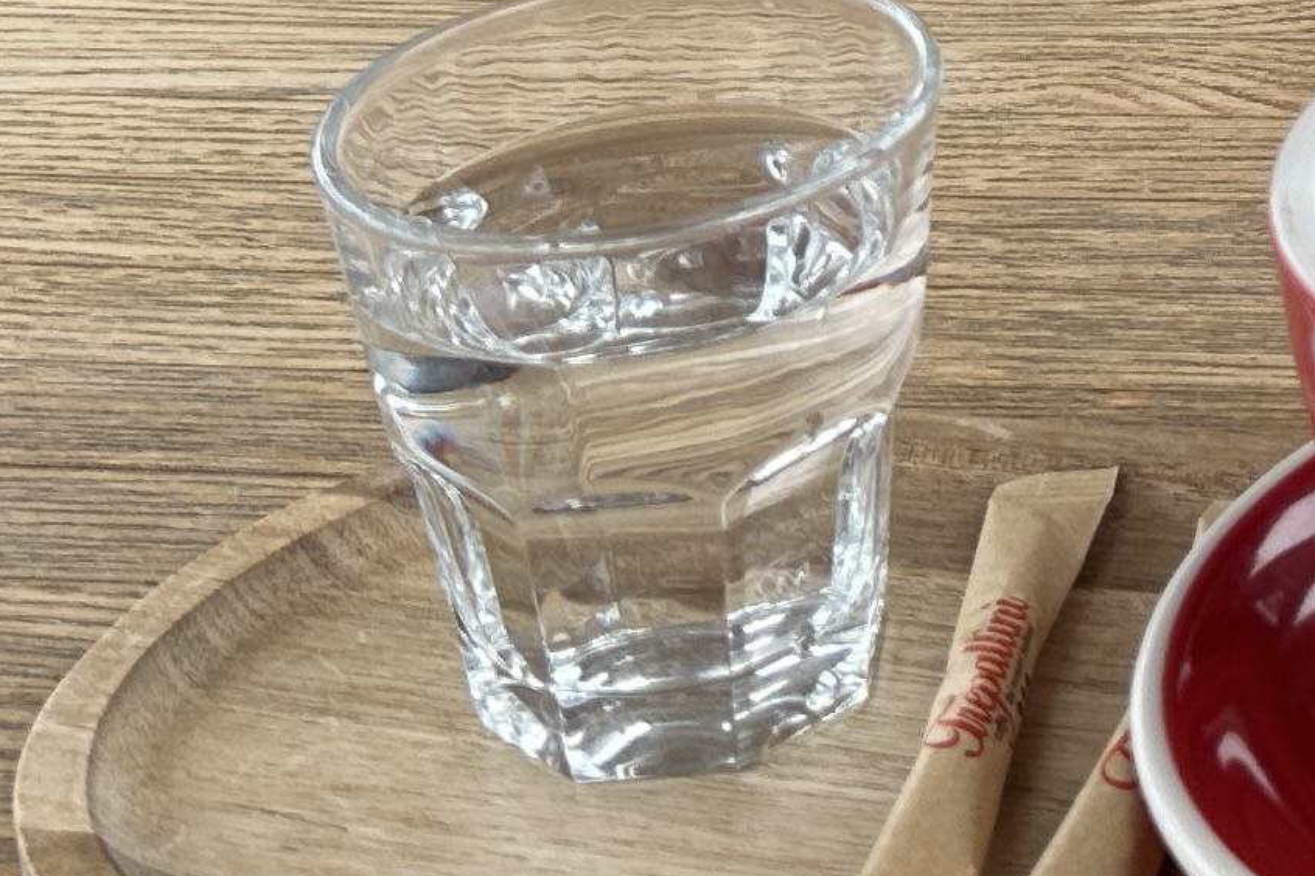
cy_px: -744
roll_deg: -0.5
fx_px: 4346
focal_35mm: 119
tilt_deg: -17.5
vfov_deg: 10.7
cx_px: 1937
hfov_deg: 15.9
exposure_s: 1/146
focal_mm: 6.86
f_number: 1.78
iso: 64
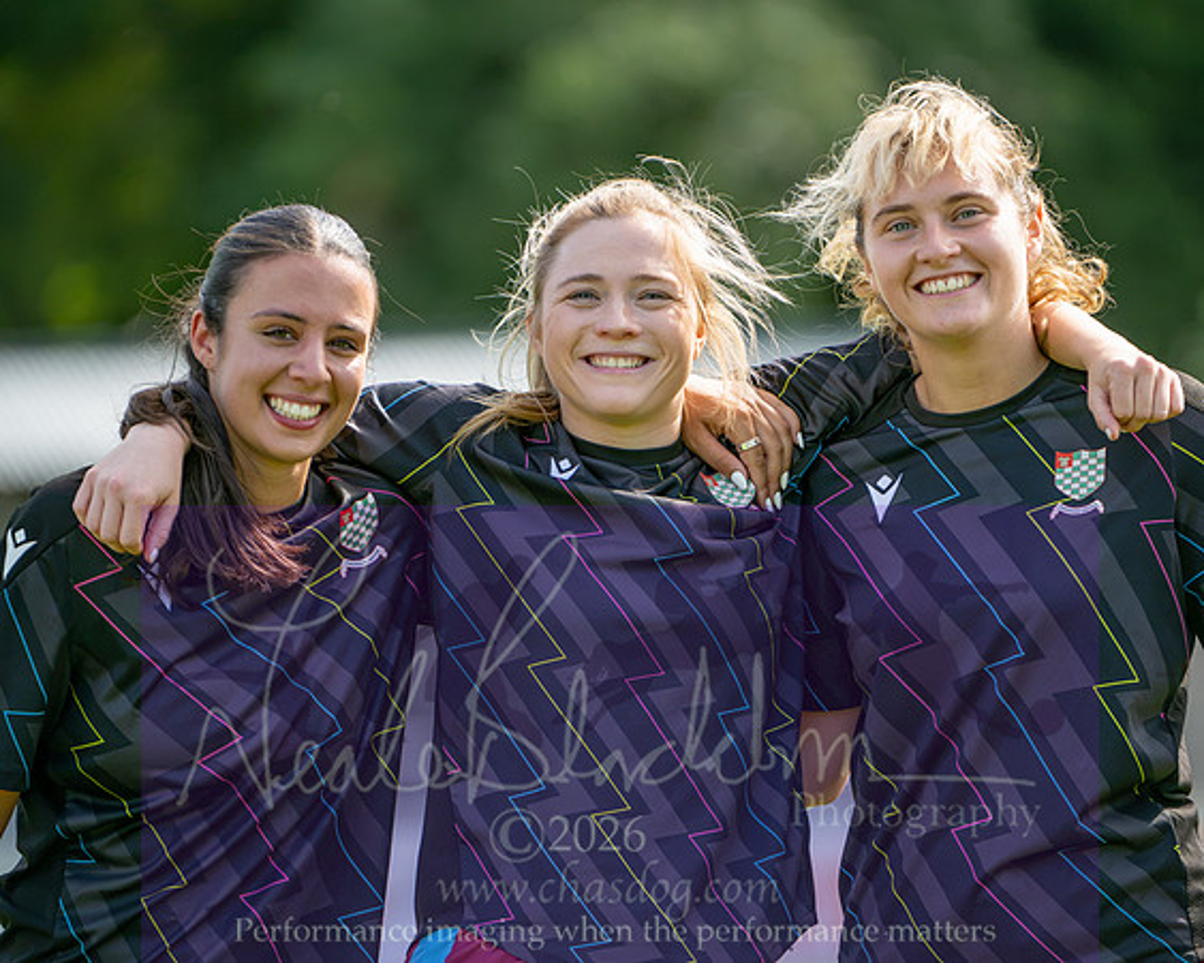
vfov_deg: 4.2
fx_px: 13212
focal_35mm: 371
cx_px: 600
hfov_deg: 5.2
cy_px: 463
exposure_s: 1/2000
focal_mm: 300
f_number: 4
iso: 400
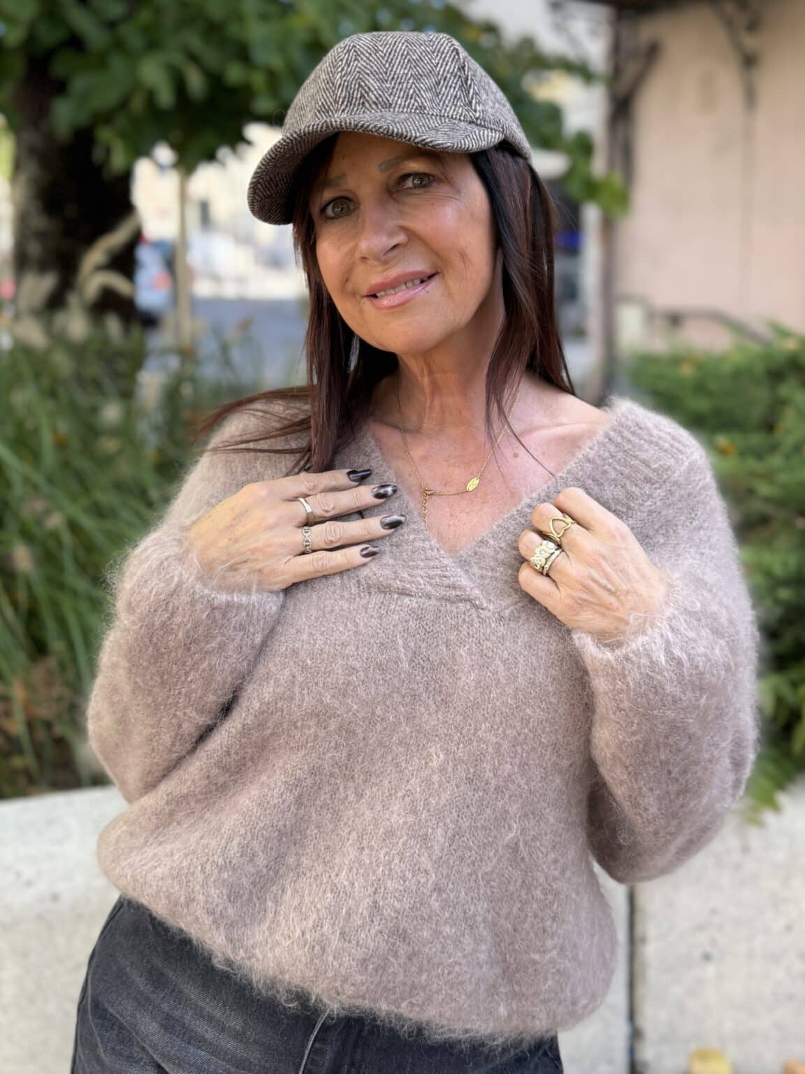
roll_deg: -0.2
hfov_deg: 56.8
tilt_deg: -9.1
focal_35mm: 24
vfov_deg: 71.6
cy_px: 537
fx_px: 744
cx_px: 402
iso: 100
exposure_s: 1/484
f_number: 1.78
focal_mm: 6.76
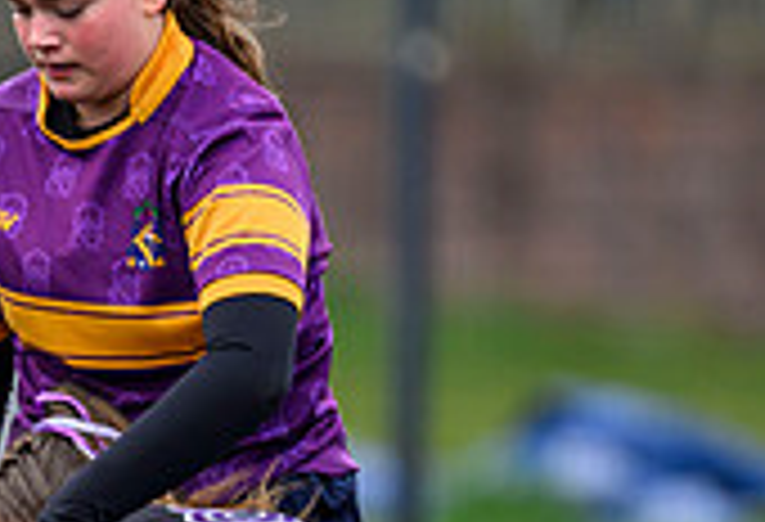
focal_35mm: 1529
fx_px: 32726
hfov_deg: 1.3
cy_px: 580
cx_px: -697
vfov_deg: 0.9
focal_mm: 400
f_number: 3.5
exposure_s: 1/2000
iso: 640
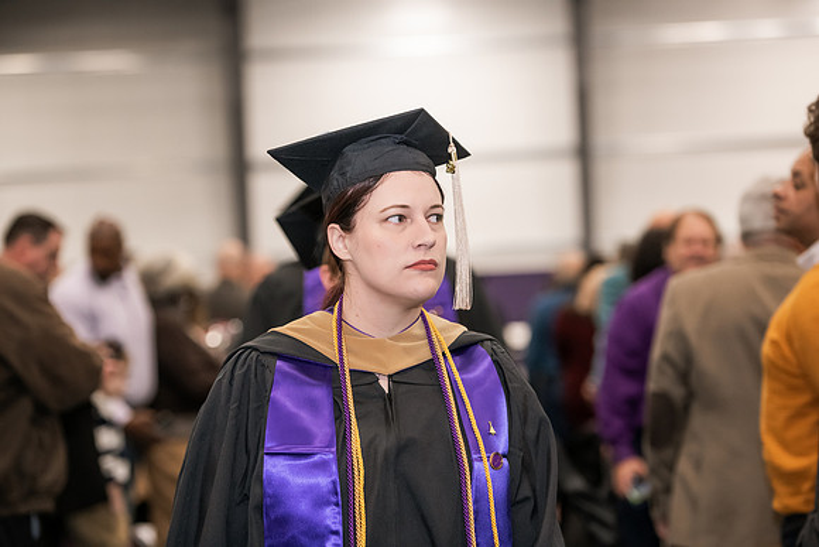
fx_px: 2503
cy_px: 274
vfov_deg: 12.5
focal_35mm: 110
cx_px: 410
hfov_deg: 18.6
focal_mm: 110
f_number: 3.2
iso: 2000
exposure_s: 1/200
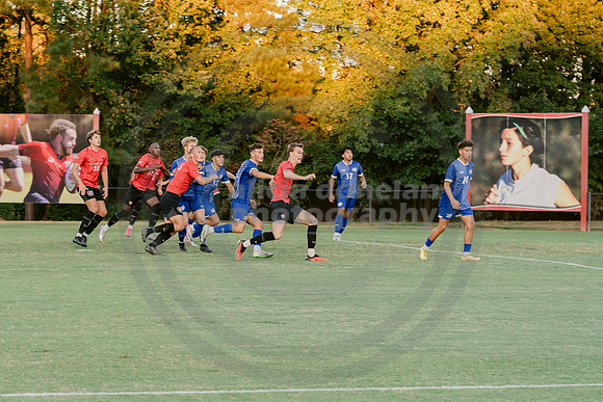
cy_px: 201
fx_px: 2229
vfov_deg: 10.3
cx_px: 157
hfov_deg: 15.3
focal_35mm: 133
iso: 640
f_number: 4.5
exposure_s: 1/250
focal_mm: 90
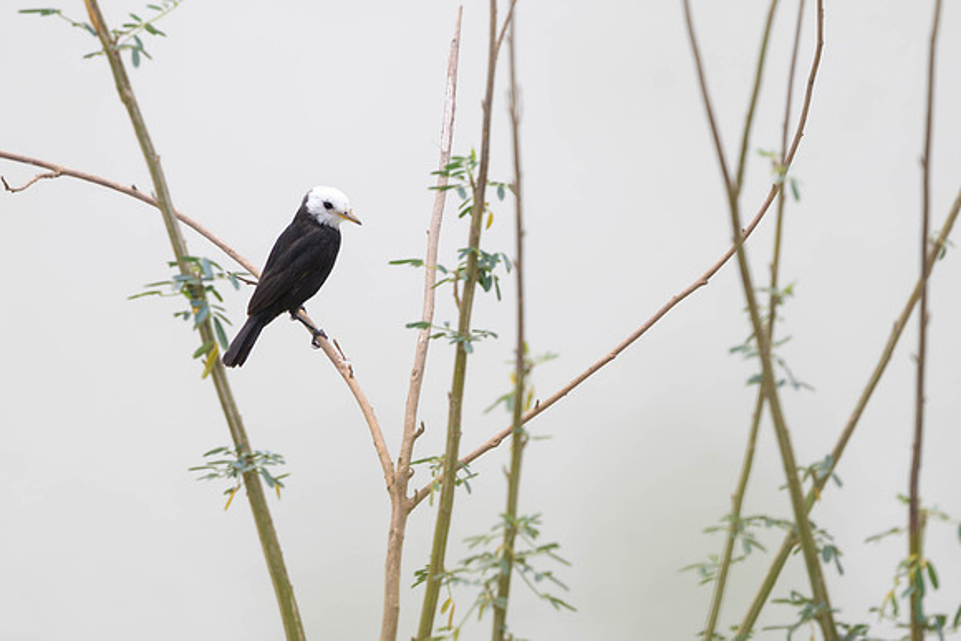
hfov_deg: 2.5
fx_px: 22394
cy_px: 119
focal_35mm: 839
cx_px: 304
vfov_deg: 1.6
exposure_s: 1/1250
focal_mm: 400
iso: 64
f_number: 2.8
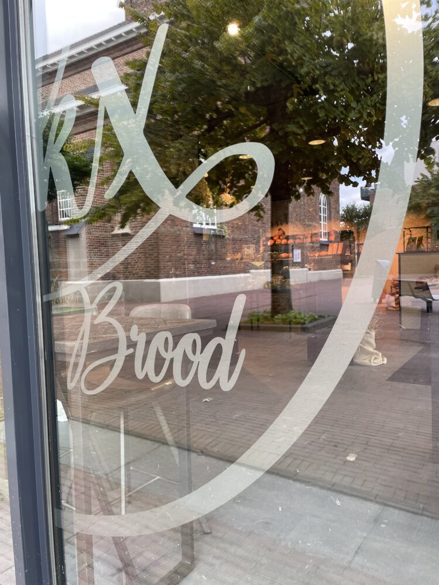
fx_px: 440
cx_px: 220
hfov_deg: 53.1
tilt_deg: -3.0
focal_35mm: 26
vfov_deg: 67.3
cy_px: 292
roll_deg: +2.9
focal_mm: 4.2
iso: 50
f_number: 1.6
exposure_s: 1/121
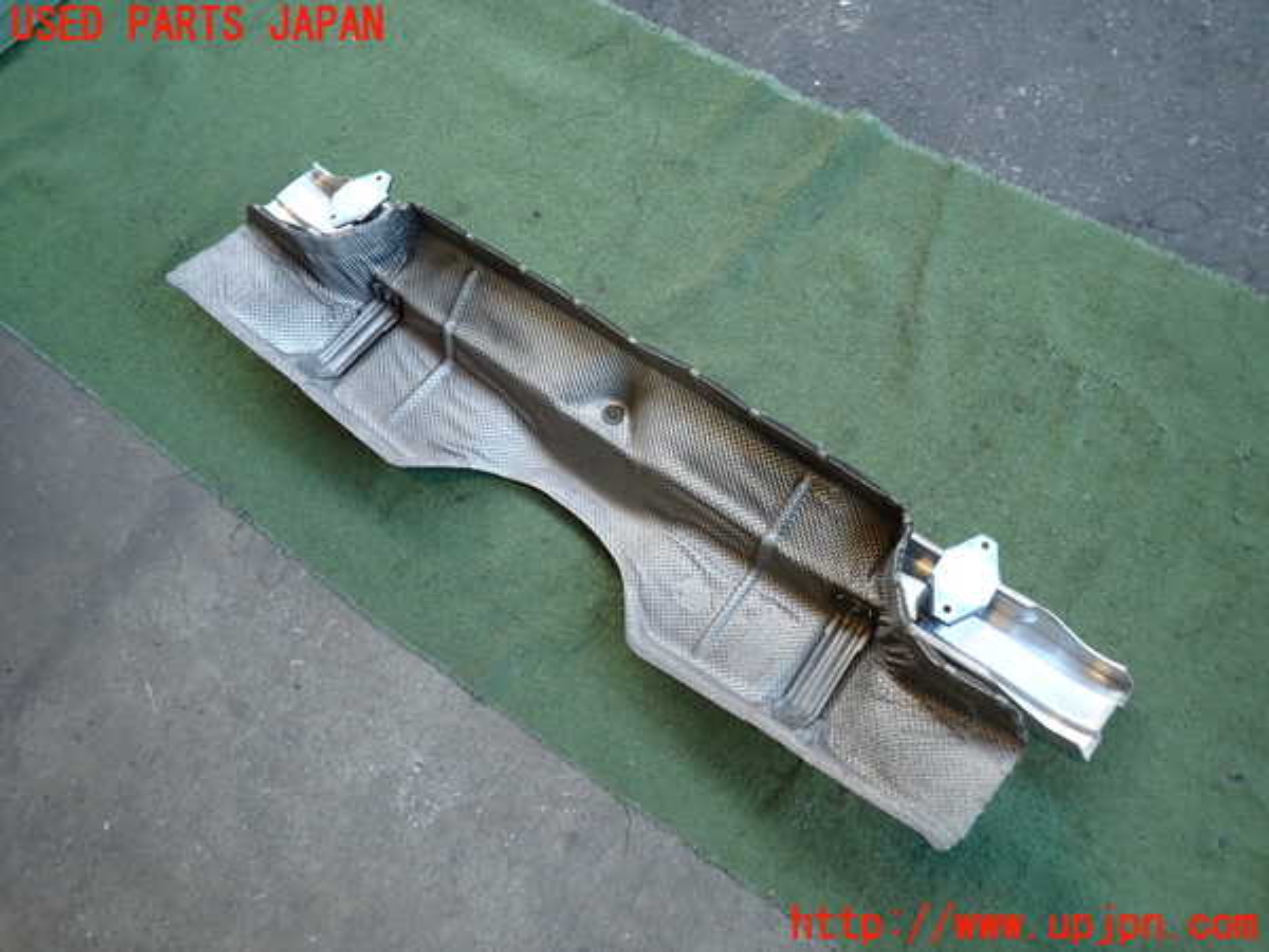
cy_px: 476
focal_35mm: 25
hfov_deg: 69.4
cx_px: 634
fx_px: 916
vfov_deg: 54.9
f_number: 2
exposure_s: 1/100
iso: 200
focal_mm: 4.5
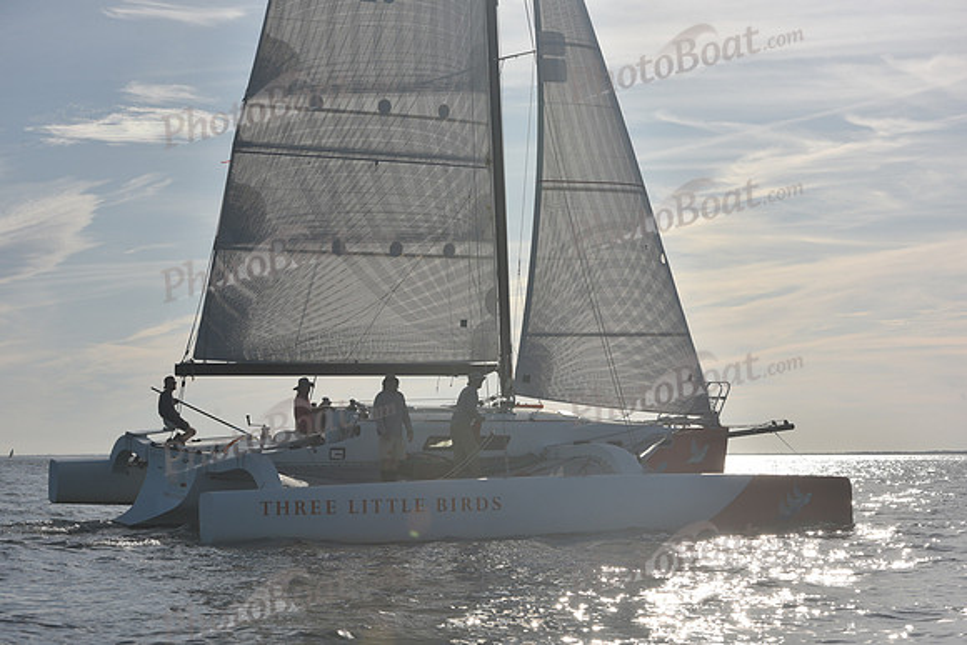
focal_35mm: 70
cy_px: 322
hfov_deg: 28.8
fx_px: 1881
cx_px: 484
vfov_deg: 19.5
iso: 250
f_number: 10
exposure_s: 1/1000
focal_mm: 70
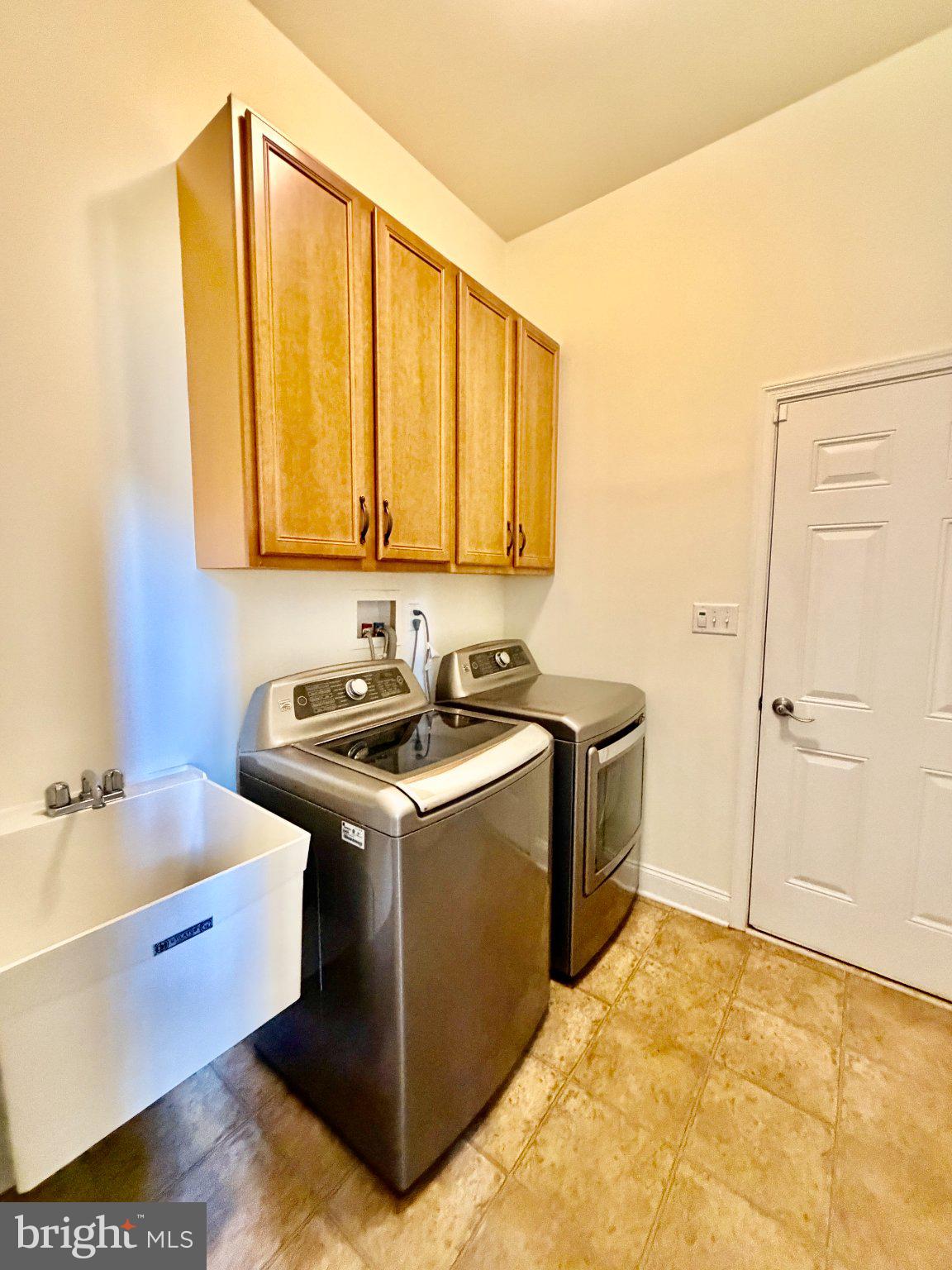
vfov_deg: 102.1
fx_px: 513
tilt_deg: -6.6
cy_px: 635
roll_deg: -0.1
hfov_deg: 85.7
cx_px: 476
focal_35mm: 14
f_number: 2.2
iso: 800
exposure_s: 1/60
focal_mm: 2.22
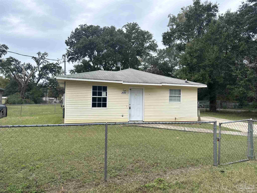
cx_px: 128
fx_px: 178
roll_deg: +1.0
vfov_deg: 56.8
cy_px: 96
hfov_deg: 71.6
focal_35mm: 24
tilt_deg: +3.4
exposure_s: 1/2299
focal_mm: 6.76
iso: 80
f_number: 1.78
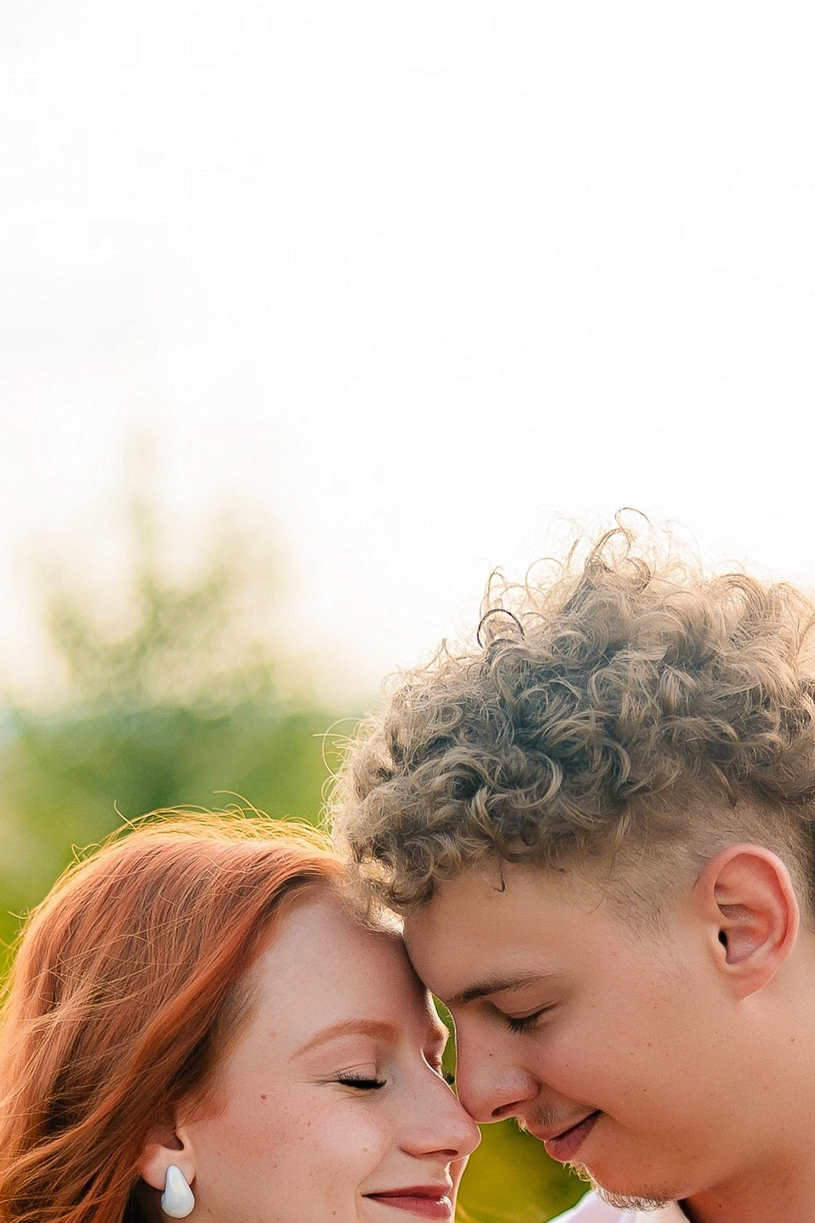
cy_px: 1484
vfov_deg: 14.9
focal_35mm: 133
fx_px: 4518
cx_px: 702
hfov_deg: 10.3
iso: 160
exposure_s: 1/4000
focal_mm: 50
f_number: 1.4
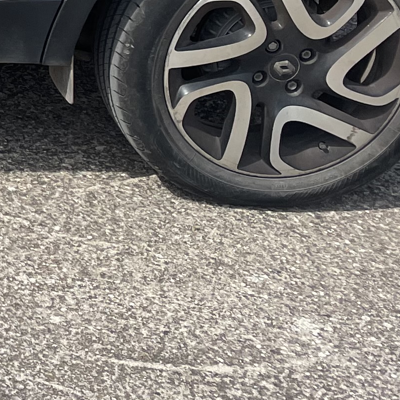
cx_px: -419
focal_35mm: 115
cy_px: -156
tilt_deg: -17.2
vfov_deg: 14.4
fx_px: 1503
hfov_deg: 13.0
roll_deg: +0.2
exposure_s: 1/2132
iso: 32
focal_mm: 4.2
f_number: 1.6
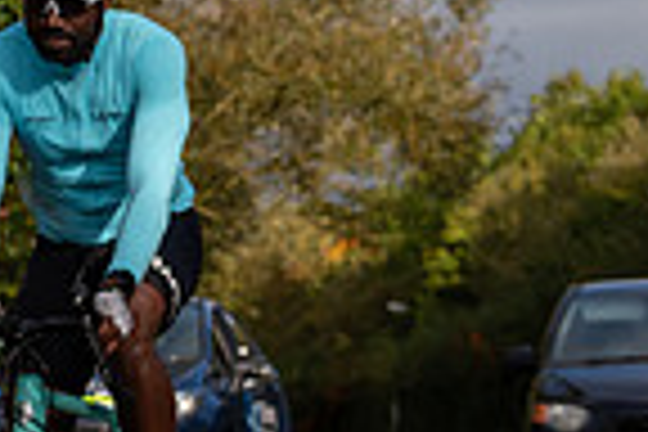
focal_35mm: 181
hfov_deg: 10.6
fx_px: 3258
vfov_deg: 7.5
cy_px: -200
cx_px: -576
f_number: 4.5
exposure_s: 1/1600
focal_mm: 45
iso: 200
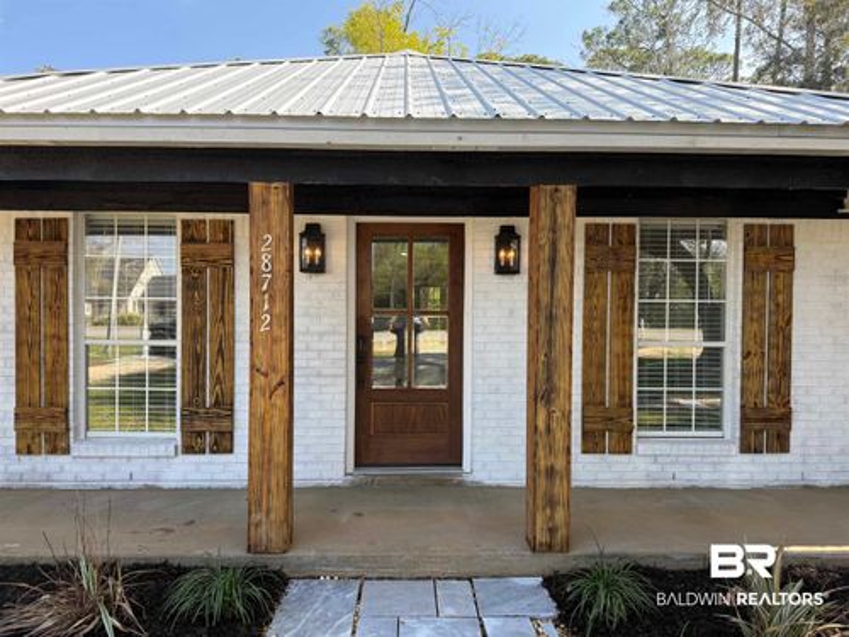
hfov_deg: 71.6
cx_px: 424
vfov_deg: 56.8
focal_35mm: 24
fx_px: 589
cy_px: 318
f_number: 1.78
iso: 100
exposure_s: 1/943
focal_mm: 6.76
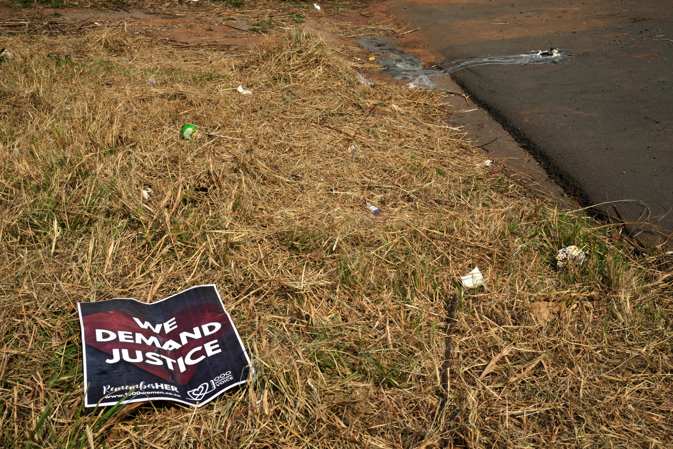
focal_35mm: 42
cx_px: 336
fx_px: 785
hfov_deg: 46.4
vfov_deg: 31.9
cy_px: 224
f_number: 22
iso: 320
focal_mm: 42
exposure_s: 1/160
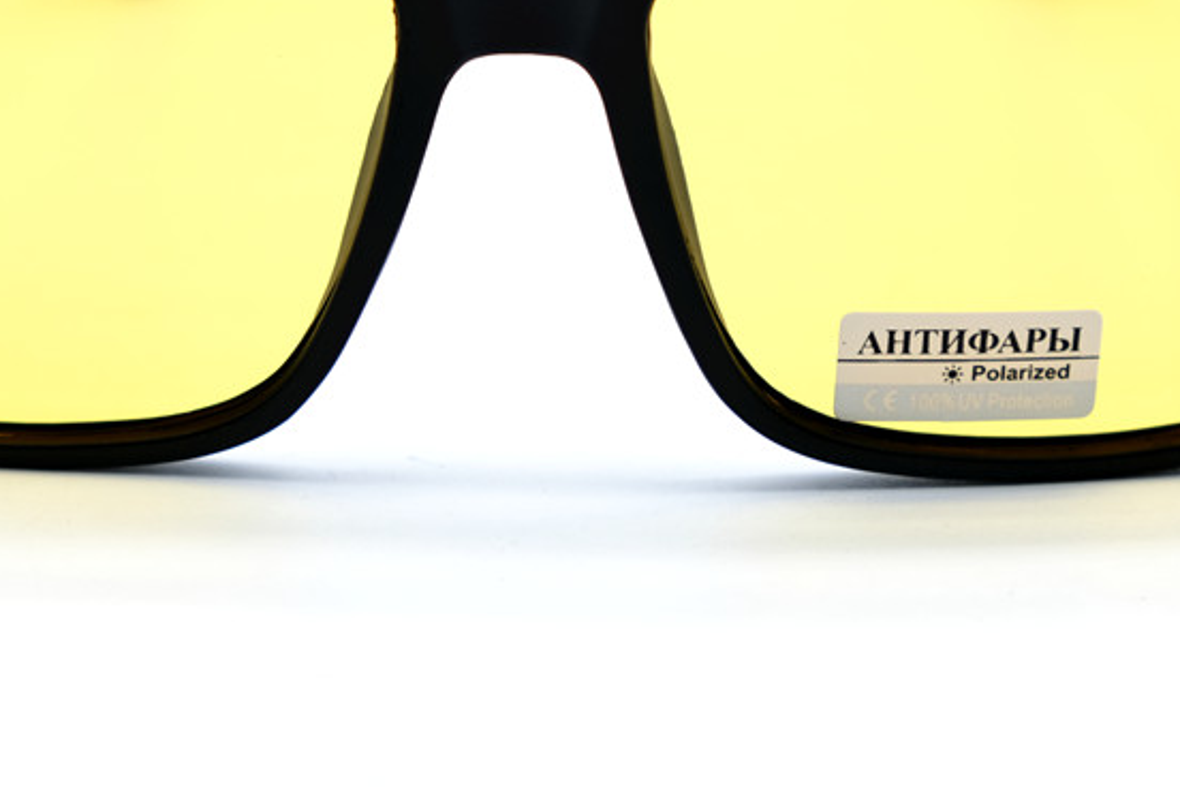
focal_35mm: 125
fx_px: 4097
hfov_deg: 16.4
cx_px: 530
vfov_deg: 10.9
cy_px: 171
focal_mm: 46.3
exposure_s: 1/140
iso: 160
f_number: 5.6
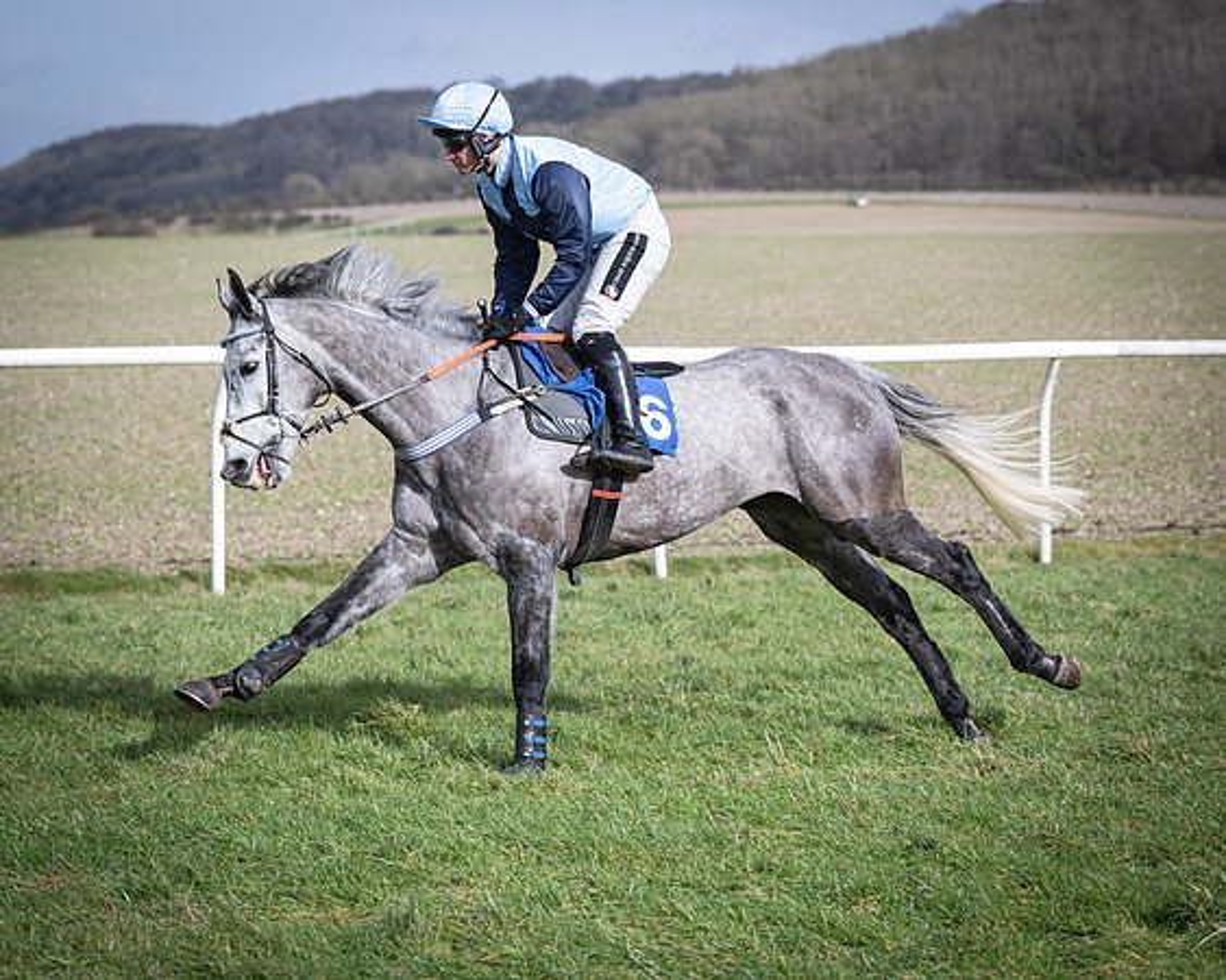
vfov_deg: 11.9
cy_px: 631
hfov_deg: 14.9
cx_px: 645
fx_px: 4687
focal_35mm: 129
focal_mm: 89
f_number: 4
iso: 200
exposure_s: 1/2000
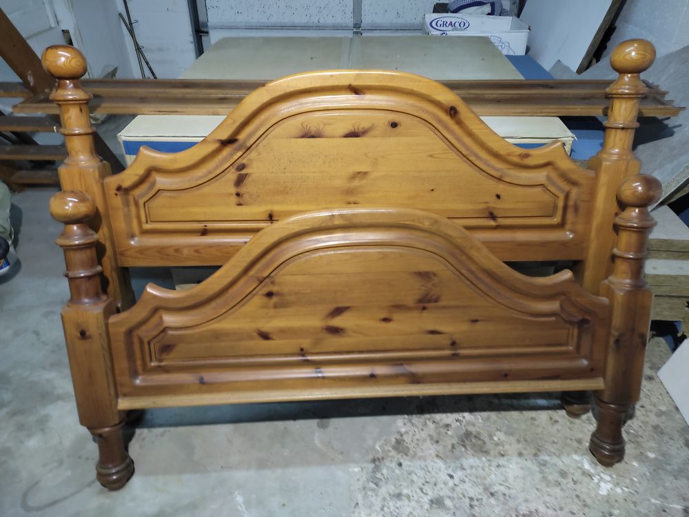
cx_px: 344
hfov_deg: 67.3
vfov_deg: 53.1
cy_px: 258
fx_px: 518
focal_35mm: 26
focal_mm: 4.74
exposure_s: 1/33
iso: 822
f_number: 1.79
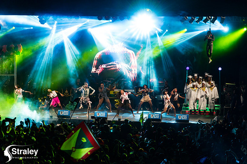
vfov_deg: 9.5
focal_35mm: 145
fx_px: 994
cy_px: 82
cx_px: 124
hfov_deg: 14.2
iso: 2500
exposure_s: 1/160
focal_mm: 145
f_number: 5.6
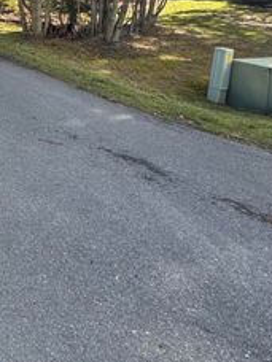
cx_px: -99
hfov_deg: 27.9
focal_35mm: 41
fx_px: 430
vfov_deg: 41.6
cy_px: 26
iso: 40
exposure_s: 1/320
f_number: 2.2
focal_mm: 2.22
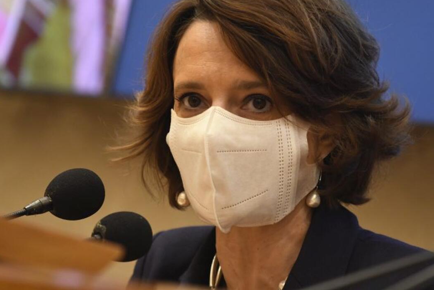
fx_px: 4147
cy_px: 124
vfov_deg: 4.0
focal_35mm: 344
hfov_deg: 6.0
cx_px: 221
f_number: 4.5
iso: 3200
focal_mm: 200
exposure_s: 1/160
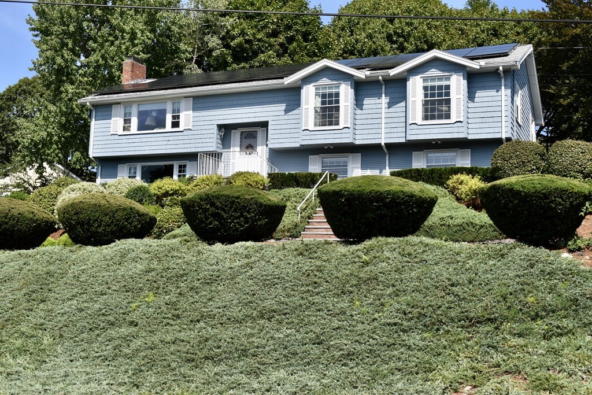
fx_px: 740
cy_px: 198
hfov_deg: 43.6
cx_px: 296
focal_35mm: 45
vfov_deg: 29.9
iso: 100
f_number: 9
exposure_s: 1/320
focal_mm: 30
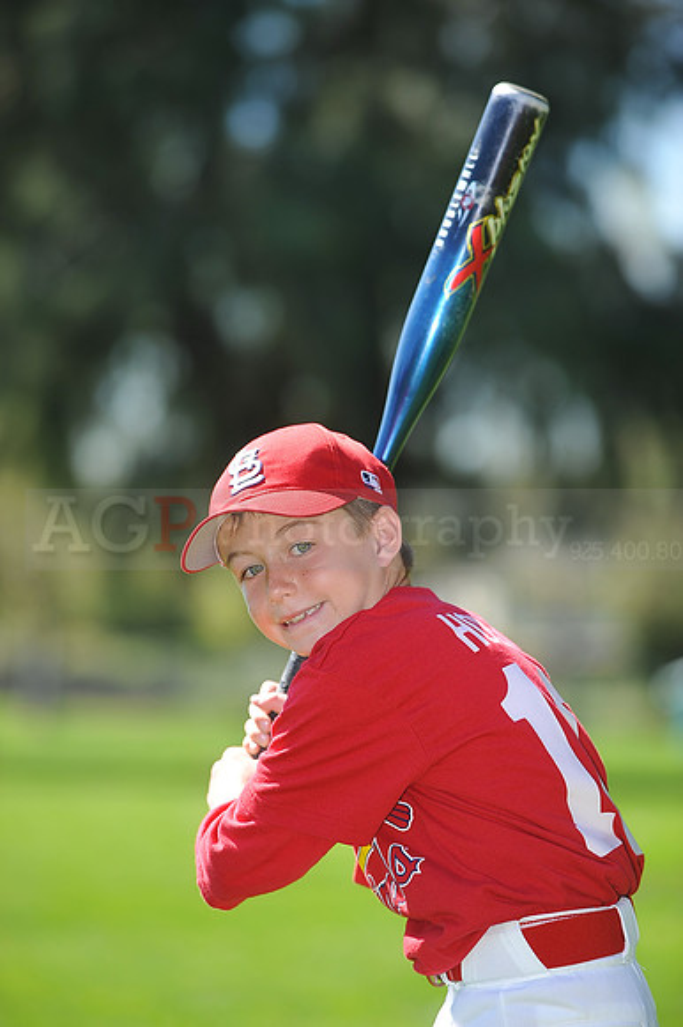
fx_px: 5698
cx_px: 342
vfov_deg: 10.3
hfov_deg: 6.9
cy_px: 514
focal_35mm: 200
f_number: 4.5
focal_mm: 200
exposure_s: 1/640
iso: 200
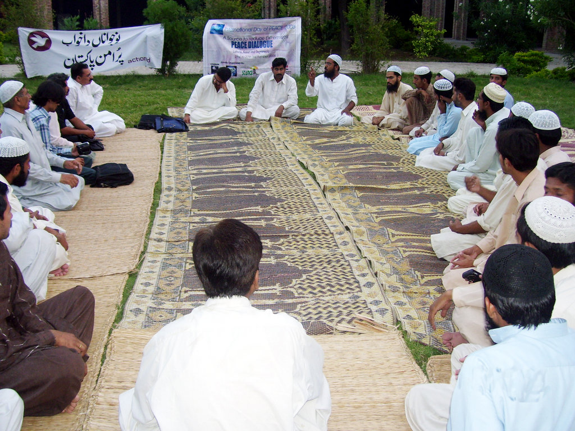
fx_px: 615
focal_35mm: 37
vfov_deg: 38.7
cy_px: 216
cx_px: 288
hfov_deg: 50.1
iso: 80
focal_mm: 6
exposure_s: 1/60
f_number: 2.7
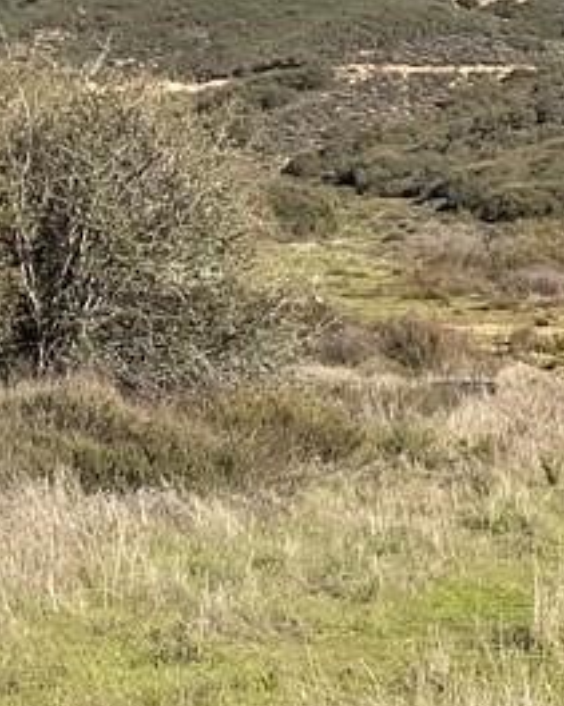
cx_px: 1176
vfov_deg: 17.5
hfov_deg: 12.2
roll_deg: +1.6
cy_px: 364
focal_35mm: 110
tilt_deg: +0.8
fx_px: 2297
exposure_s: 1/1342
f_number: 1.8
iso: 16
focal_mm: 3
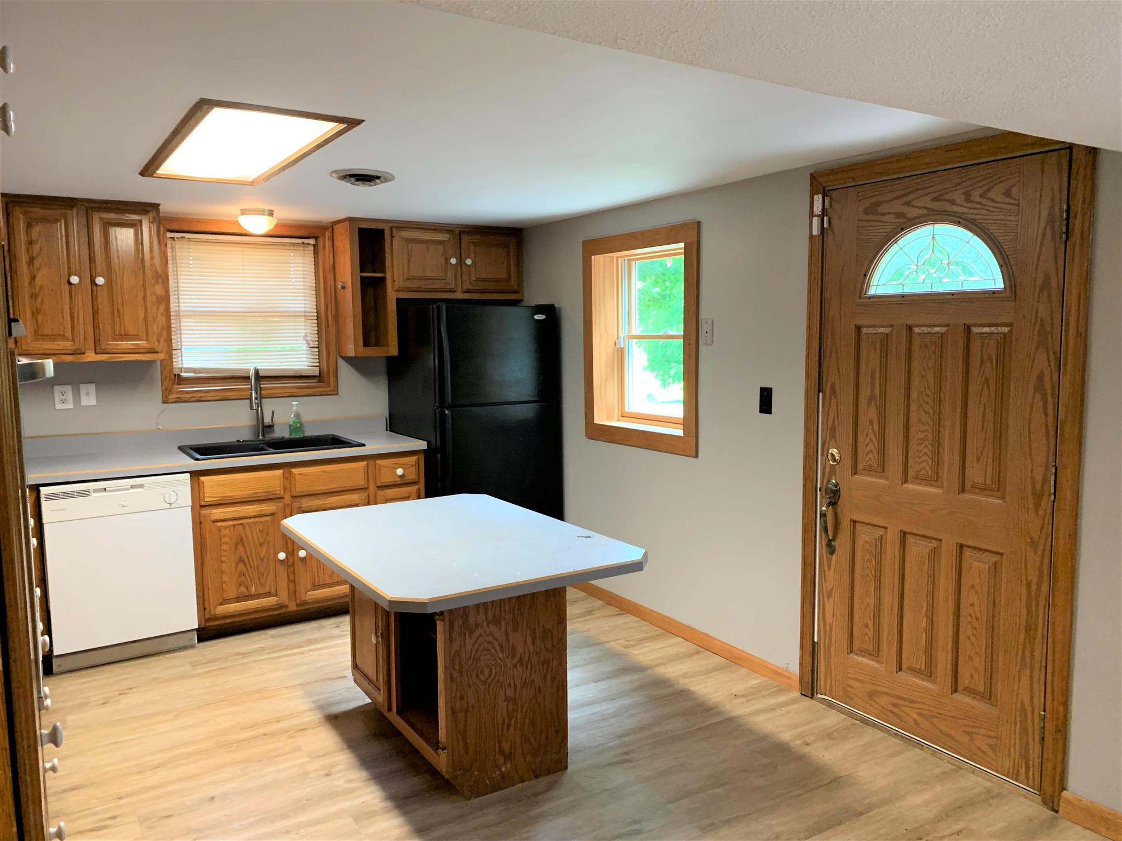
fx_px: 843
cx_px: 561
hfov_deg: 67.3
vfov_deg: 53.1
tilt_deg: -5.3
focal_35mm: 26
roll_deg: +0.0
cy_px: 420
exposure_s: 1/60
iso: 250
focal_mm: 4.25
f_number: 1.8
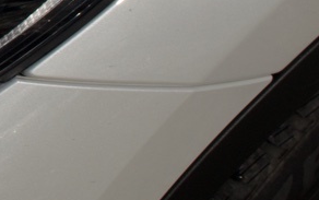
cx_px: -328
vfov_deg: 7.1
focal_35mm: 182
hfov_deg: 10.5
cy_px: -98
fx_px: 1584
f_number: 11
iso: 100
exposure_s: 1/500
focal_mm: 29
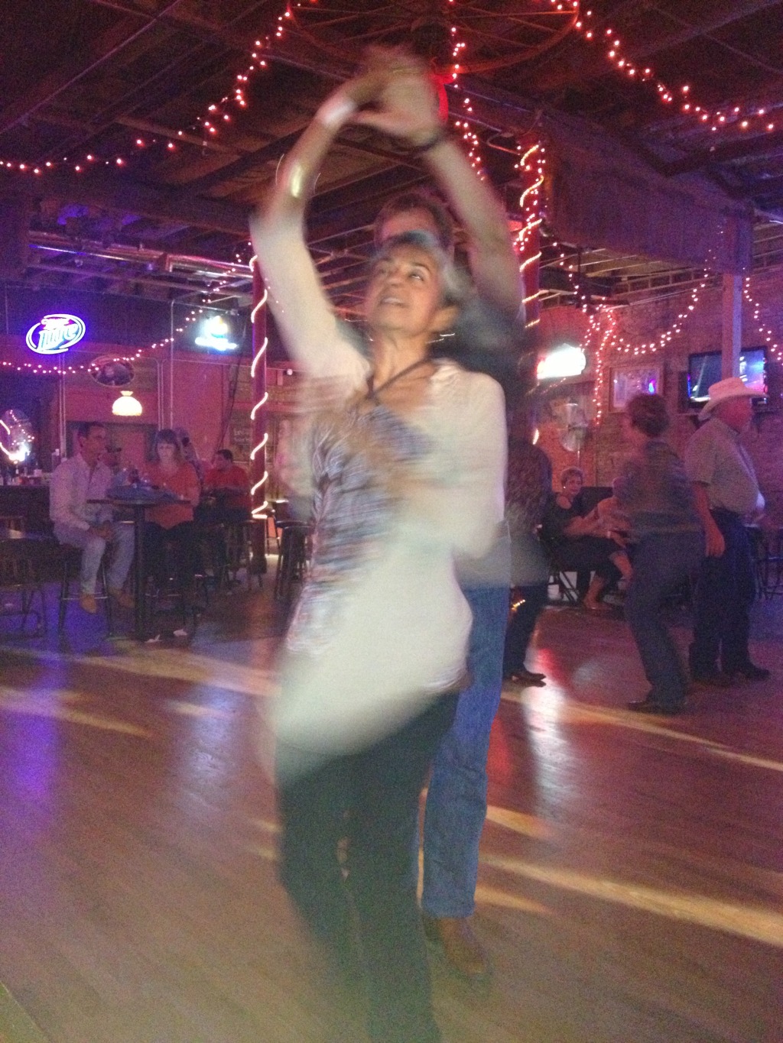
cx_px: 392
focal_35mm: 35
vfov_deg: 52.6
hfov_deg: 40.7
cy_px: 522
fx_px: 1055
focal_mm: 4.28
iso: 800
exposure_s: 1/16
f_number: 2.4
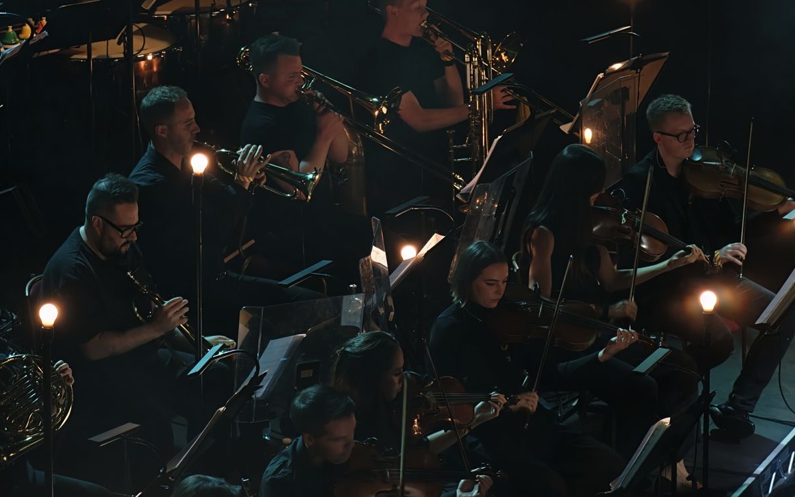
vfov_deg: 5.4
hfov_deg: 8.6
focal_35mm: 245
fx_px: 5308
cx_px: 397
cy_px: 203
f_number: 2.1
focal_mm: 16.53
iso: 4000
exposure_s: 1/37.8
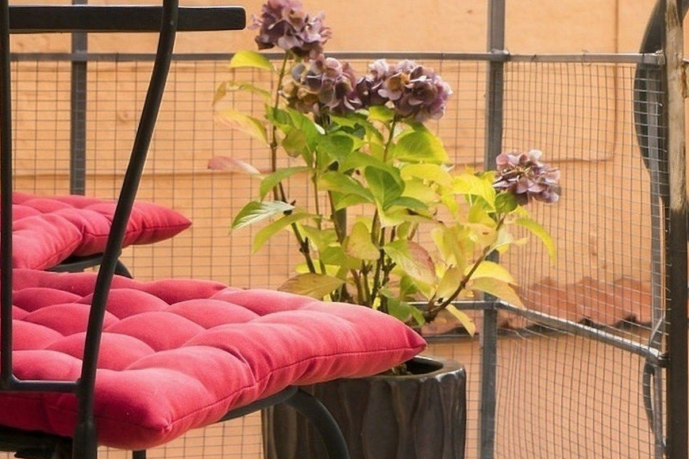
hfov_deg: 16.9
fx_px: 2316
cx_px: 197
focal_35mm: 121
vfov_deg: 11.2
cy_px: -13
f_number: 8
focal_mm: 35
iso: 100
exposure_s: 1/80
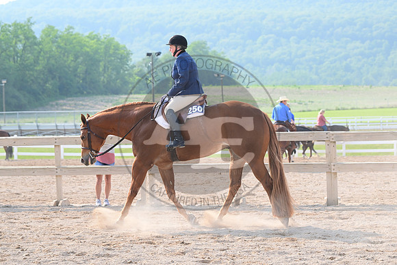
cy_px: 132
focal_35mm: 112
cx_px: 198
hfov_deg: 18.3
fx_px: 1235
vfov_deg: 12.2
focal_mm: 112
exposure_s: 1/1250
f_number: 6.3
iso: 1000
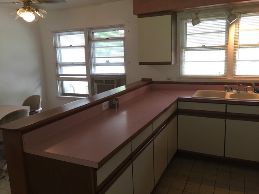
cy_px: 97
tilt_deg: -12.0
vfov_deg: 48.2
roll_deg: +2.2
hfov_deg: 61.7
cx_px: 130
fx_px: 217
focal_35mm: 29
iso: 64
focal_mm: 4.15
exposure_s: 1/30
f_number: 2.2
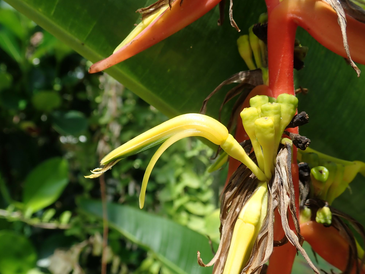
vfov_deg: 46.8
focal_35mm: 30
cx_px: 182
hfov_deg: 60.0
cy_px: 137
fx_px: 316
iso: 100
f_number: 3.2
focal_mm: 5.5
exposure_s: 1/400
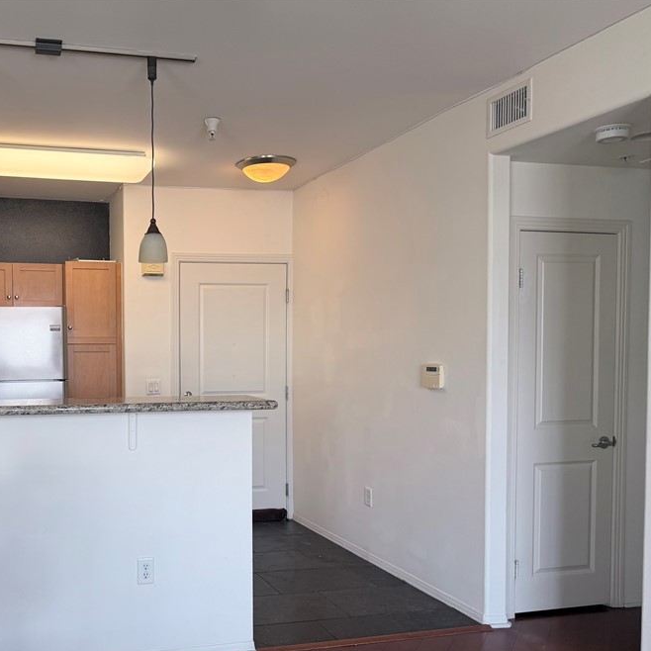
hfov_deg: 47.6
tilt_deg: -1.6
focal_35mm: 33
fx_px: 702
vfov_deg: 49.6
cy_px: 375
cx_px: 152
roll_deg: +0.6
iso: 100
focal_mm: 6.76
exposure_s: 1/120
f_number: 1.78
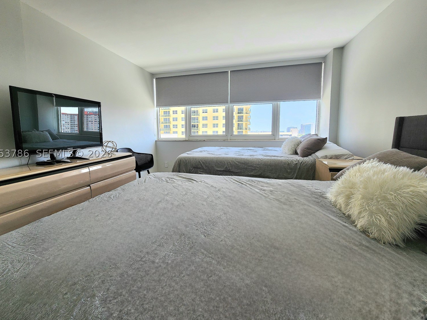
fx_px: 173
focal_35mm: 14
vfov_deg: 85.6
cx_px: 200
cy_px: 153
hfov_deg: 101.9
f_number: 2.2
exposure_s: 1/120
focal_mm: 2.2
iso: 80
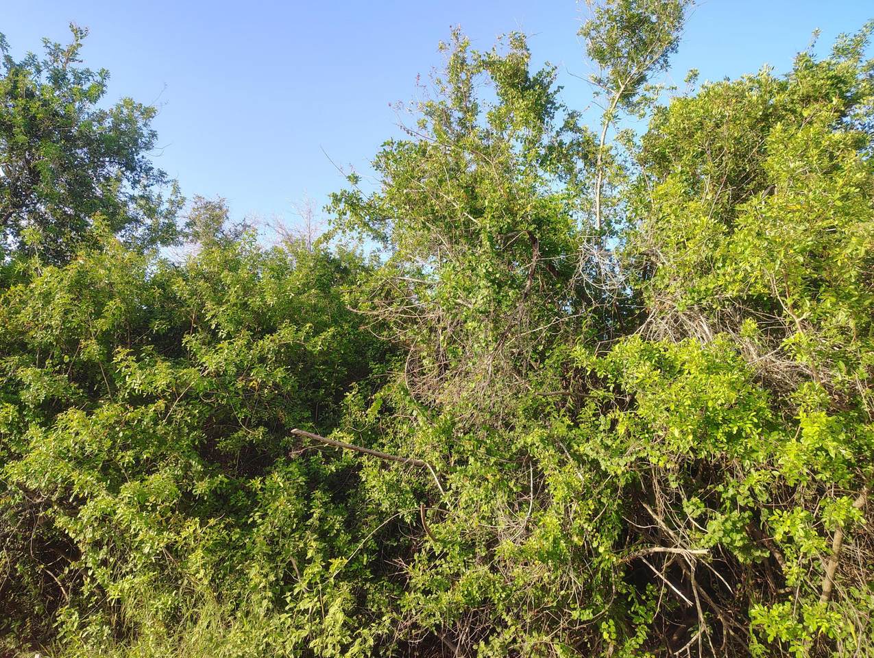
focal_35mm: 24
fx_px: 607
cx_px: 437
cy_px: 329
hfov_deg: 71.5
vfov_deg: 56.9
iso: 100
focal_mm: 5.56
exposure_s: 1/205
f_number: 1.8
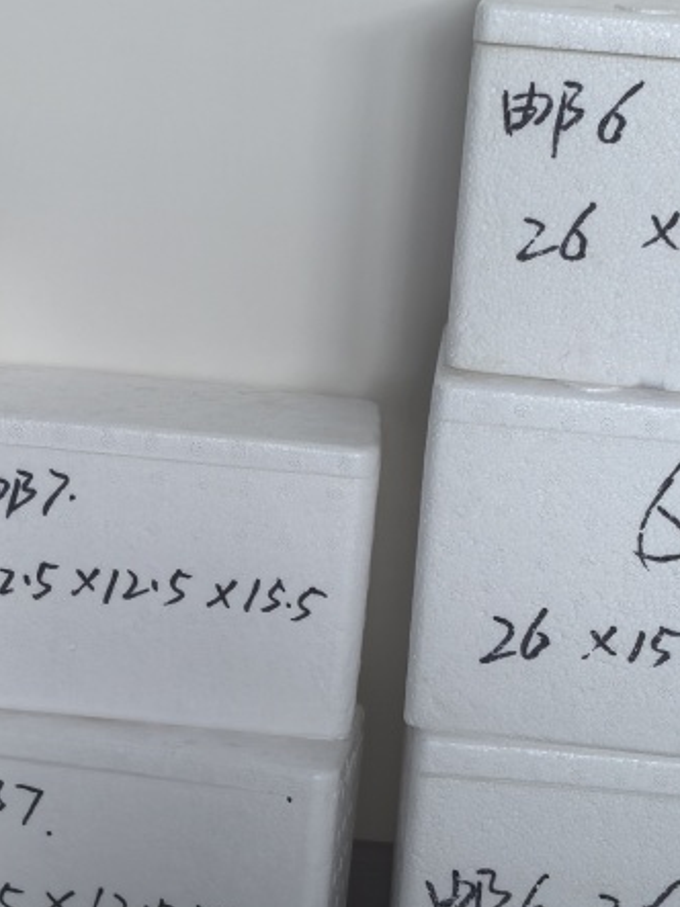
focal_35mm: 106
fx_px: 2778
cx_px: 242
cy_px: 400
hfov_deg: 13.9
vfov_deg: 18.5
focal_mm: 5.75
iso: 64
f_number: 2
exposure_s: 1/100
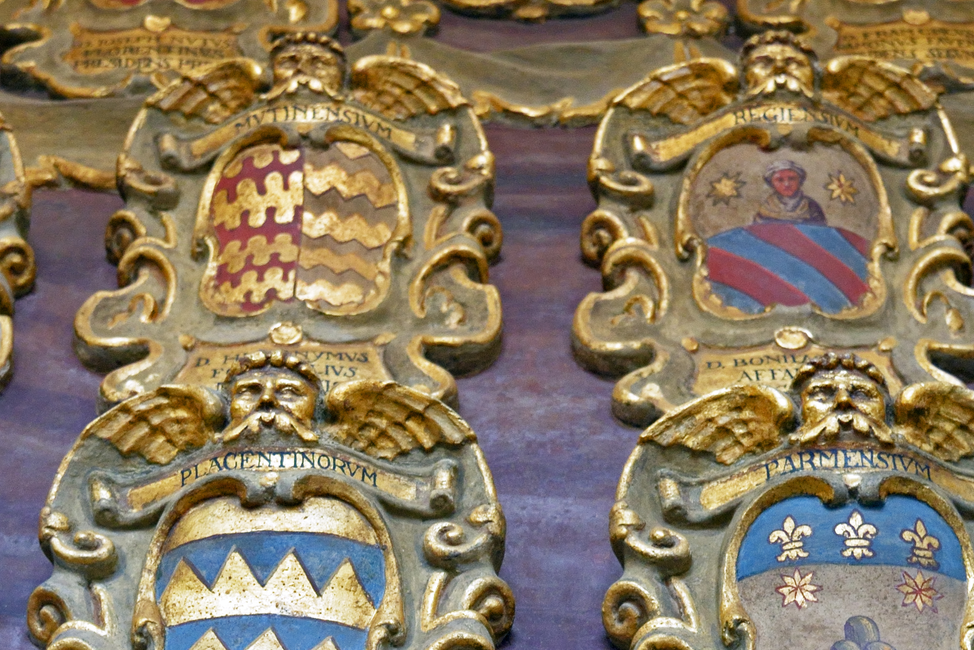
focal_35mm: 97
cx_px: 495
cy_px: 794
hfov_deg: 21.0
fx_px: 2625
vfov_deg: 13.7
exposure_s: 1/100
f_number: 4
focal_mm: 32
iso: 1000
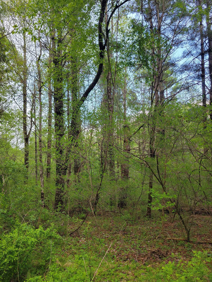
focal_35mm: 26
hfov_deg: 53.1
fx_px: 212
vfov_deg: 67.3
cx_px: 106
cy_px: 141
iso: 40
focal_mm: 5.4
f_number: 1.8
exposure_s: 1/120
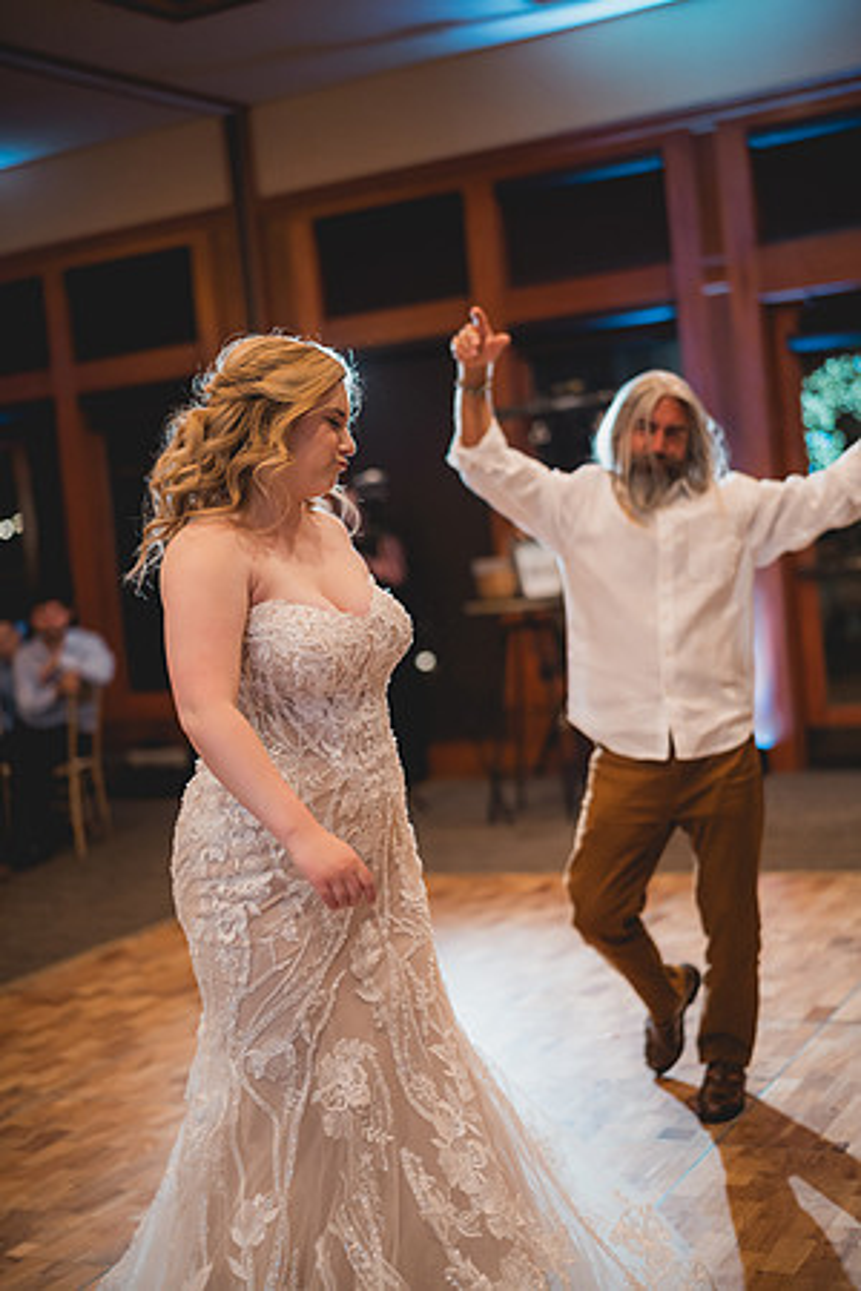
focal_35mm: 50
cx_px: 430
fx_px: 1794
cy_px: 646
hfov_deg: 27.0
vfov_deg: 39.6
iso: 1250
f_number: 1.4
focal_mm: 50
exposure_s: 1/400
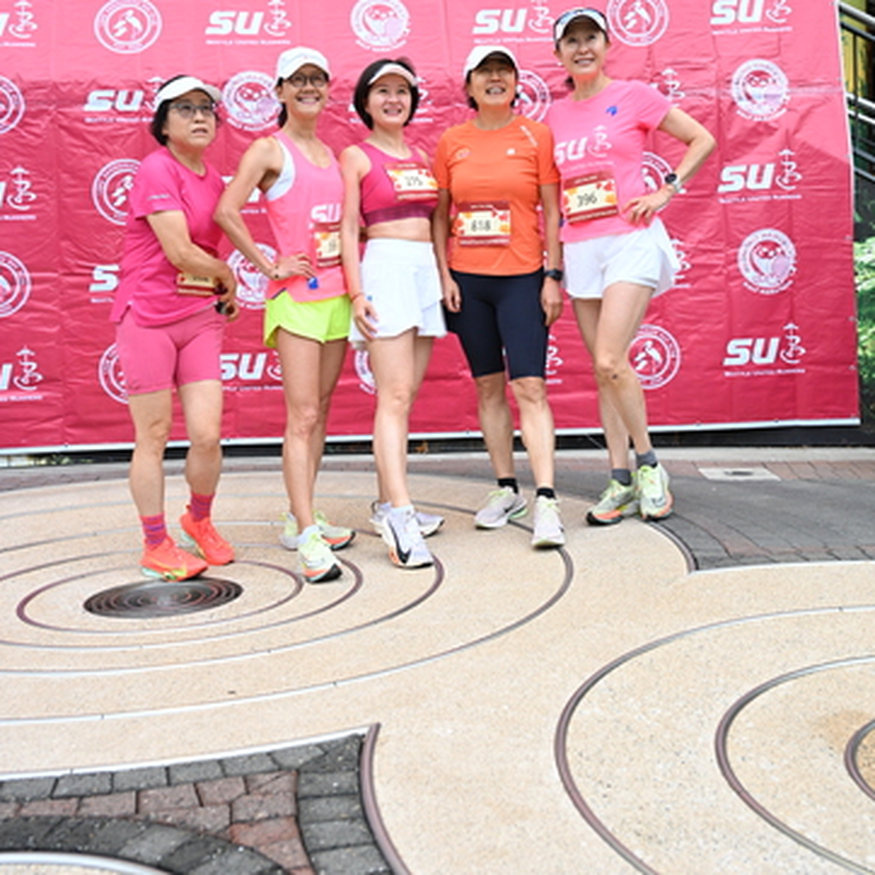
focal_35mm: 40
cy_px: 305
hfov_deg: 41.9
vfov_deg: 41.4
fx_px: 1144
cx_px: 436
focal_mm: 31
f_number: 4
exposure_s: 1/400
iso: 2000
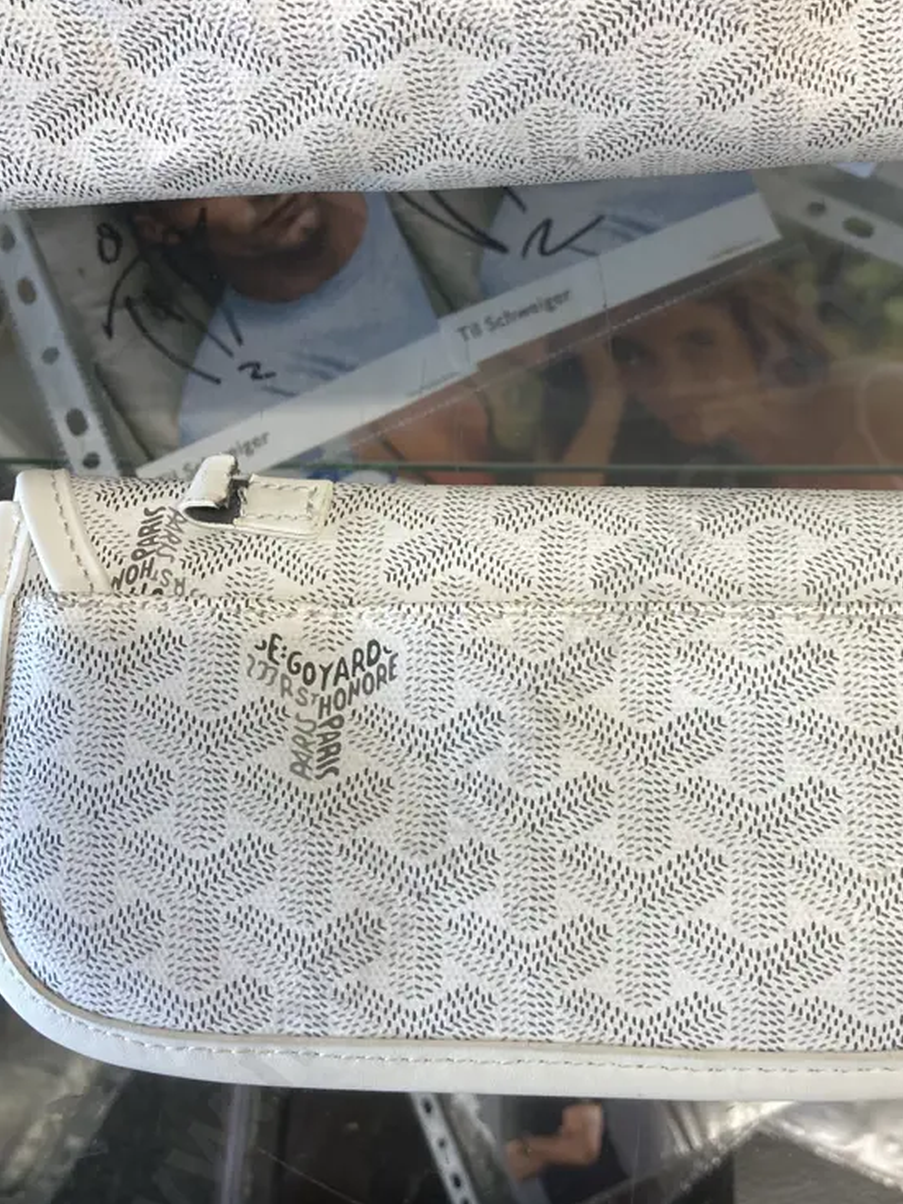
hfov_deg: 36.6
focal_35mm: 39
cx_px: 575
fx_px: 1357
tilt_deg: -71.6
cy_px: 660
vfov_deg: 47.8
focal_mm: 3.99
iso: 64
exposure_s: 1/50
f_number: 1.8
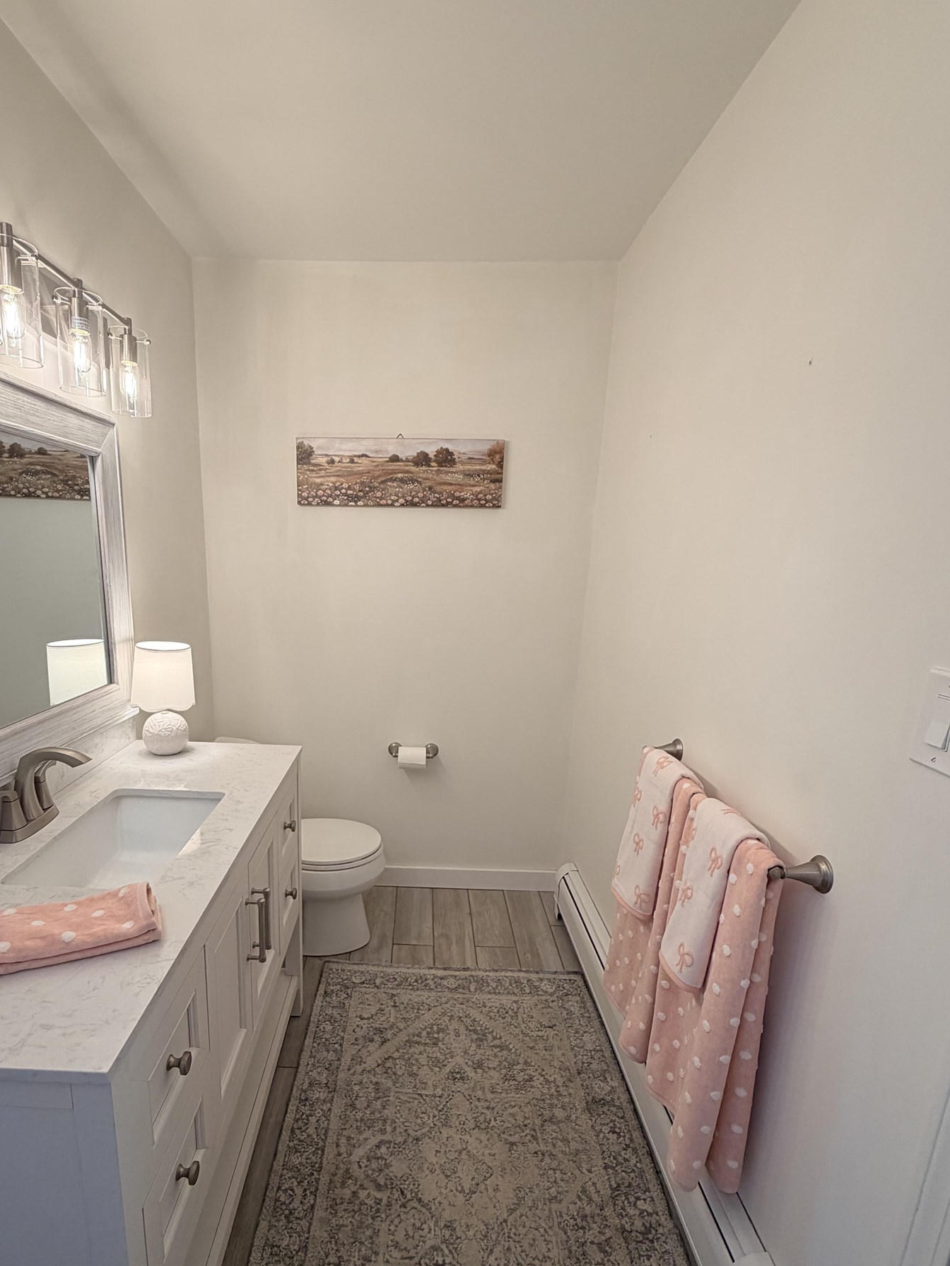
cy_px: 714
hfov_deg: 71.1
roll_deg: -1.8
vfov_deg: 87.3
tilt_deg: -13.9
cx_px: 397
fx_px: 659
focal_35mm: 18
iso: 125
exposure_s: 1/120
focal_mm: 2.22
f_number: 2.2
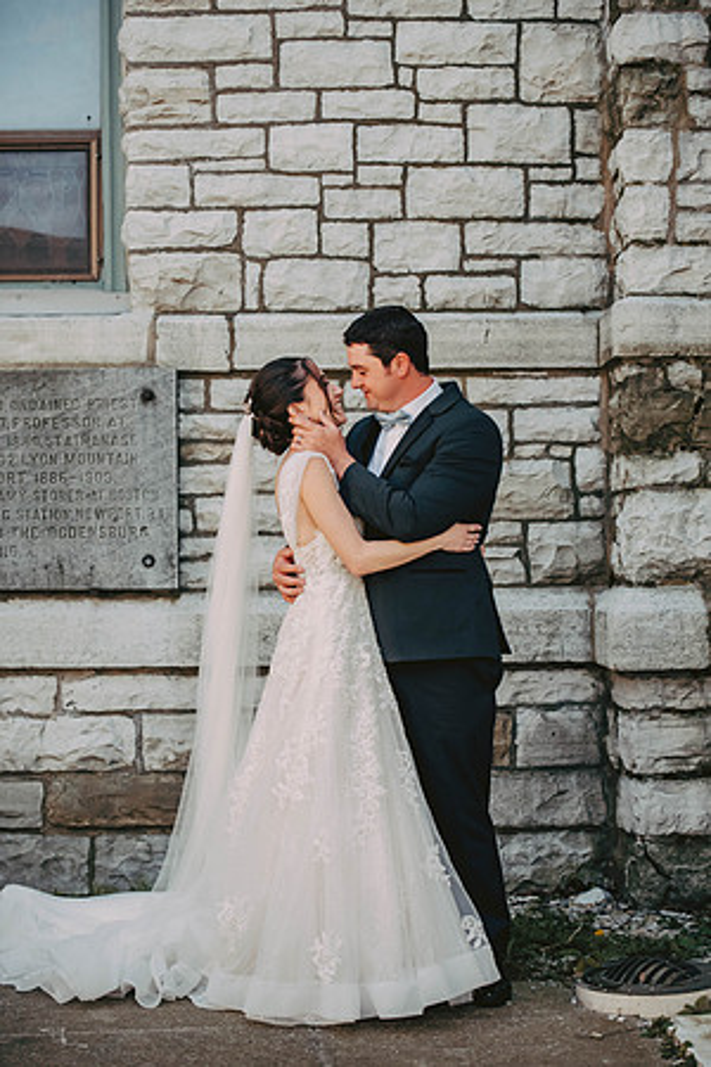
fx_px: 2074
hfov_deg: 19.5
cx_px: 356
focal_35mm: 70
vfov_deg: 28.8
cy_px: 534
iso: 1600
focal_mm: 70
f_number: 2.8
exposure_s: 1/2000
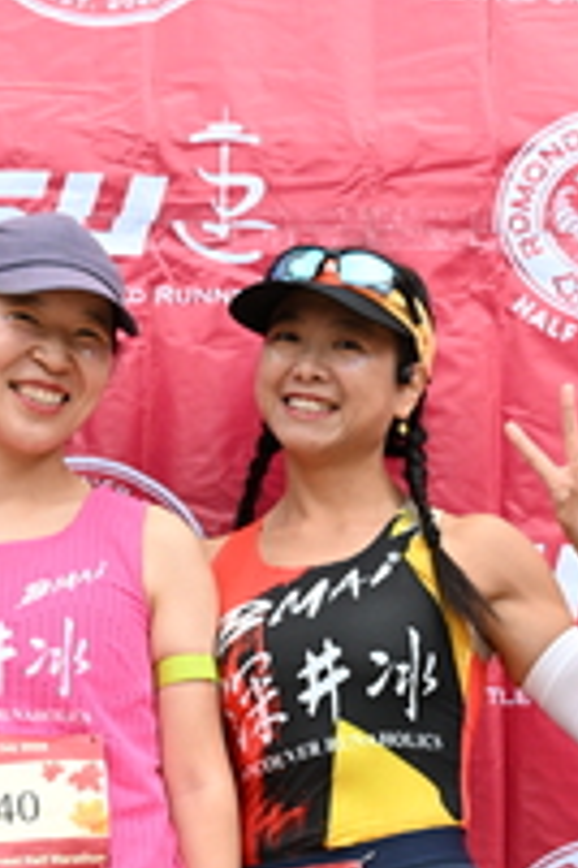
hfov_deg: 9.0
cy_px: 531
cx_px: 287
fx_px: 3684
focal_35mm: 153
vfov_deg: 13.4
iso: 2000
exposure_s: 1/400
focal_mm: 56
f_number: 4
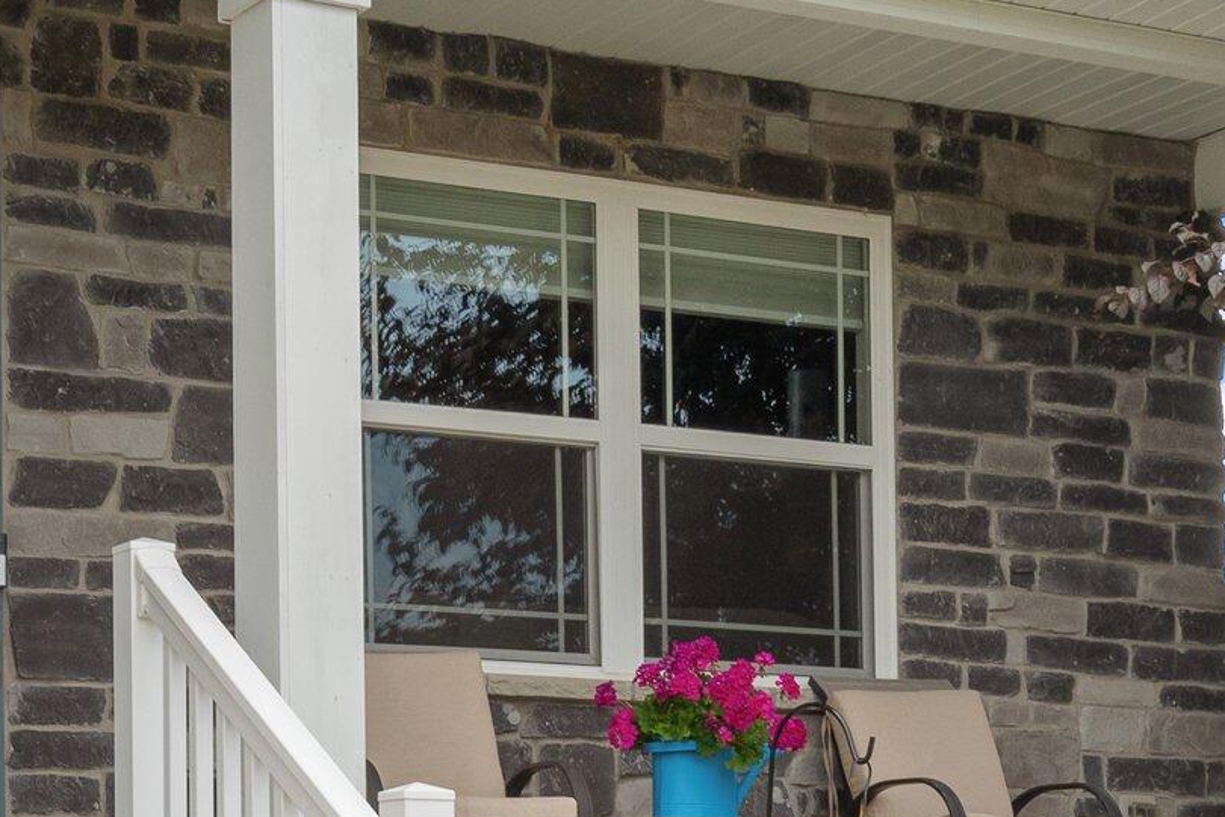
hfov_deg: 22.3
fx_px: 3096
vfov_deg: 14.6
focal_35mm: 91
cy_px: 974
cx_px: 428
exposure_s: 1/60
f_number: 9
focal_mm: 24
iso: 320
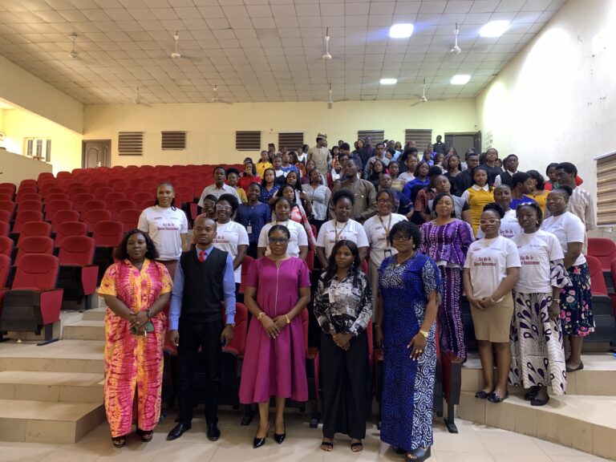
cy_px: 231
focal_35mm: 26
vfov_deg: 53.1
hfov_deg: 67.3
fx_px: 463
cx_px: 308
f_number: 1.8
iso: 250
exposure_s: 1/50
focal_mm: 4.25
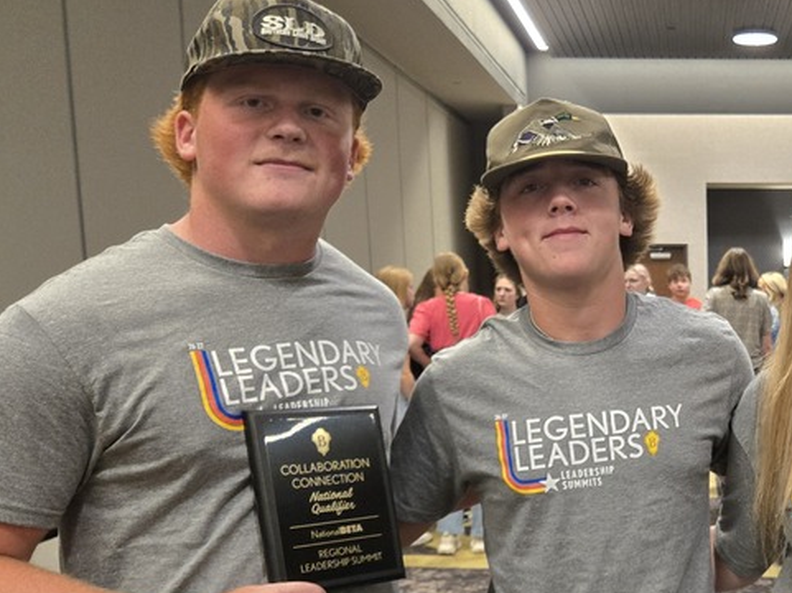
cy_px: 443
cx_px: 736
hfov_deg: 36.2
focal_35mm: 49
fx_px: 1120
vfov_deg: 29.2
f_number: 1.8
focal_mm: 5.4
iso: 500
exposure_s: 1/120
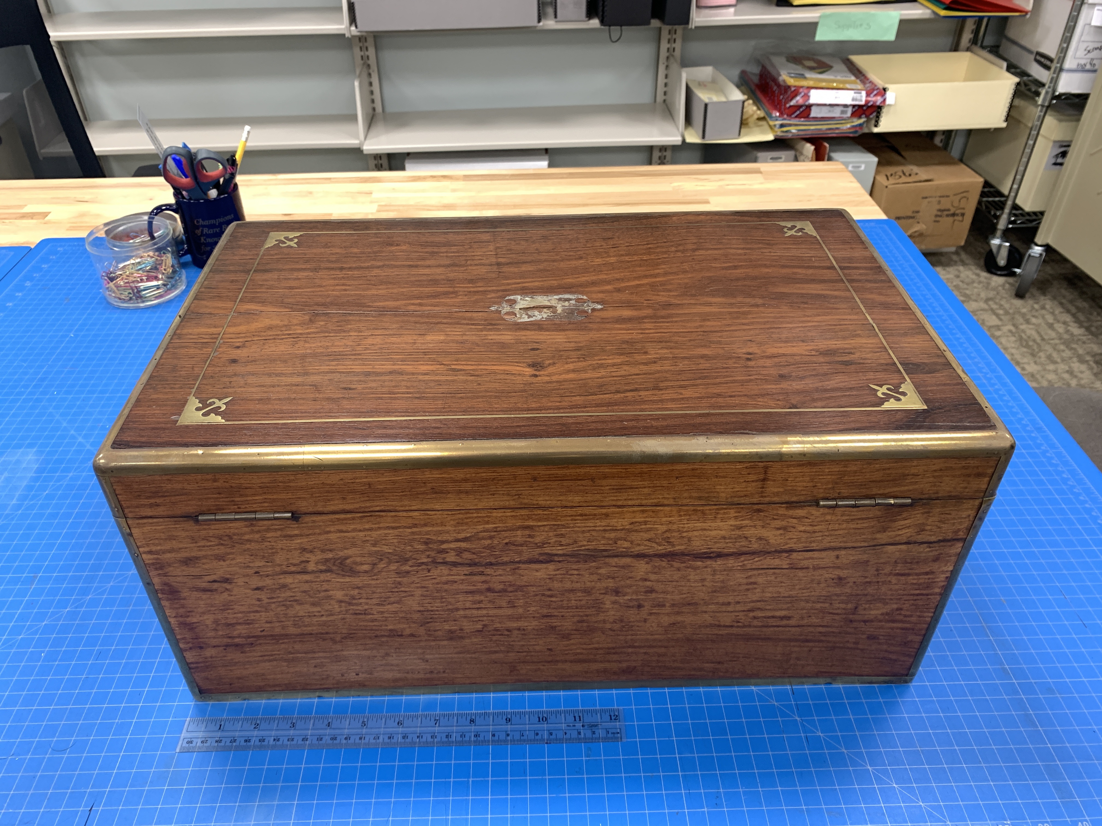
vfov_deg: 53.1
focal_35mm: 26
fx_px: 828
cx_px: 551
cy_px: 413
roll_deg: +0.6
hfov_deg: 67.3
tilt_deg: -39.8
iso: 160
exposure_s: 1/60
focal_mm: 4.25
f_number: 1.8
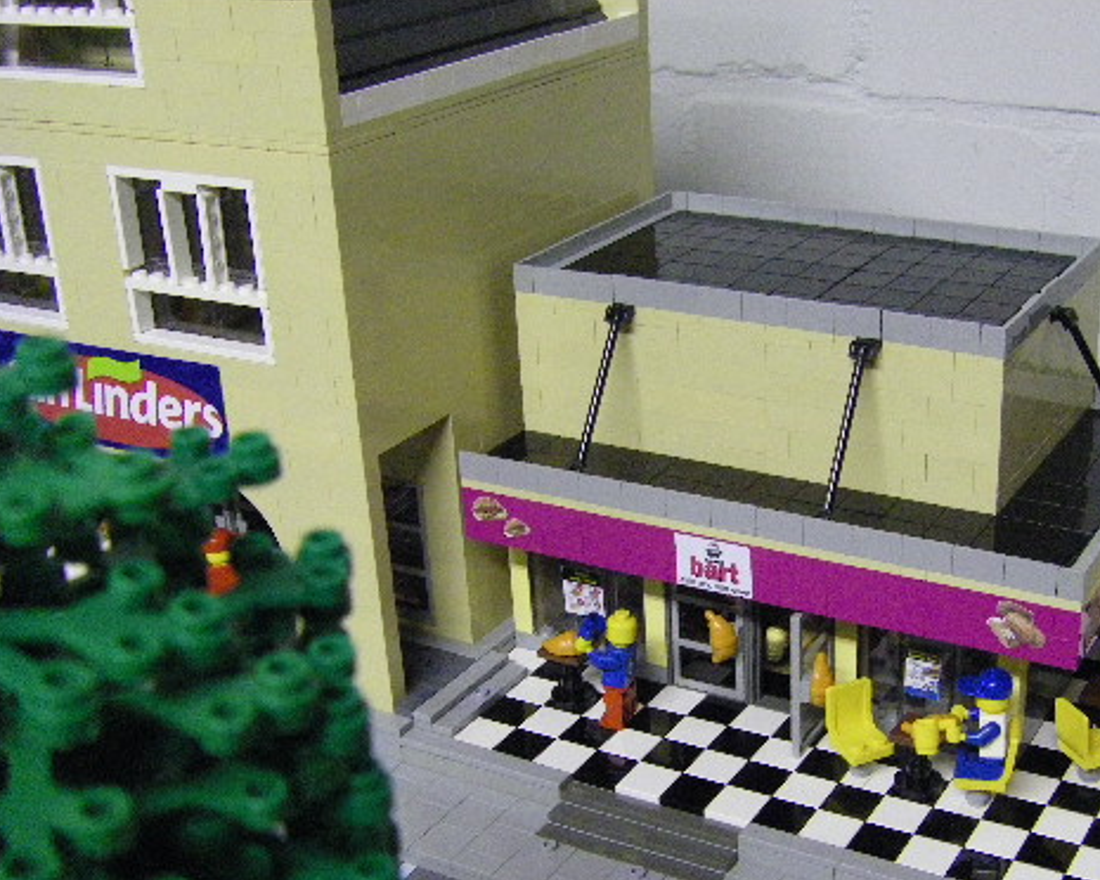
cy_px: 561
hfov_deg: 36.4
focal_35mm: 51
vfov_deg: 29.5
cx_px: 712
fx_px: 1660
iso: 800
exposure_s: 1/30
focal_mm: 6.3
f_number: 3.5
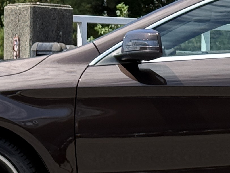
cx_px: 272
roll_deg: -0.4
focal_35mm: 239
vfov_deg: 6.2
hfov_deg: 8.2
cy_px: 57
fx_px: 1588
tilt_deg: +1.4
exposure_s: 1/2865
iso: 100
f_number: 1.78
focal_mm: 6.76
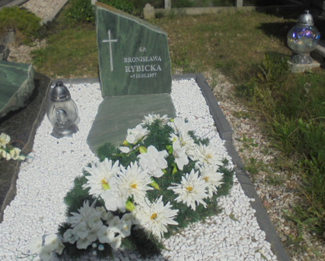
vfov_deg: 41.1
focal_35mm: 36
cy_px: 109
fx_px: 346
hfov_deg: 50.3
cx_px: 159
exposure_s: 1/320
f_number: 11.8
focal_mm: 5.3
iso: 100
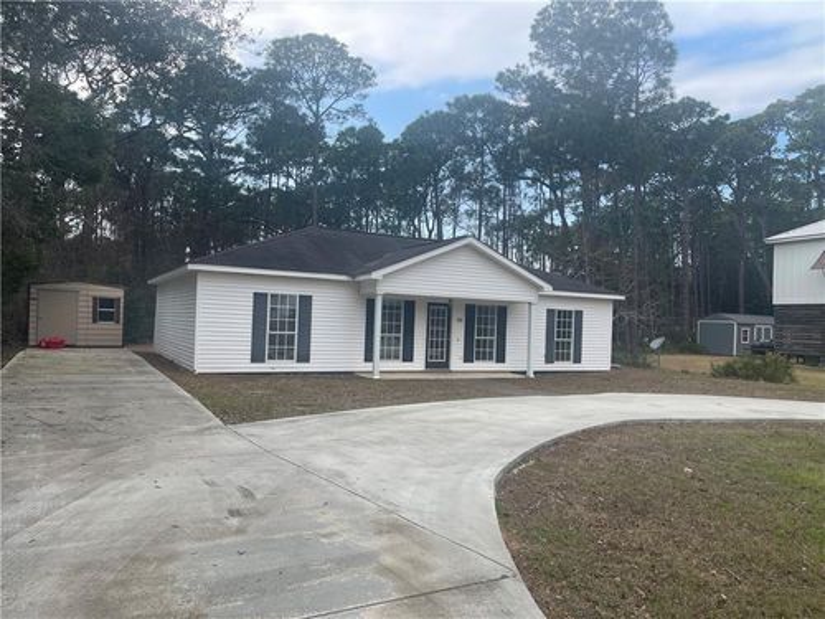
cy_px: 310
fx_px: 596
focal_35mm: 25
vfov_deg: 54.9
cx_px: 412
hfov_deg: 69.4
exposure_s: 1/1098
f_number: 1.6
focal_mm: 5.1
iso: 32
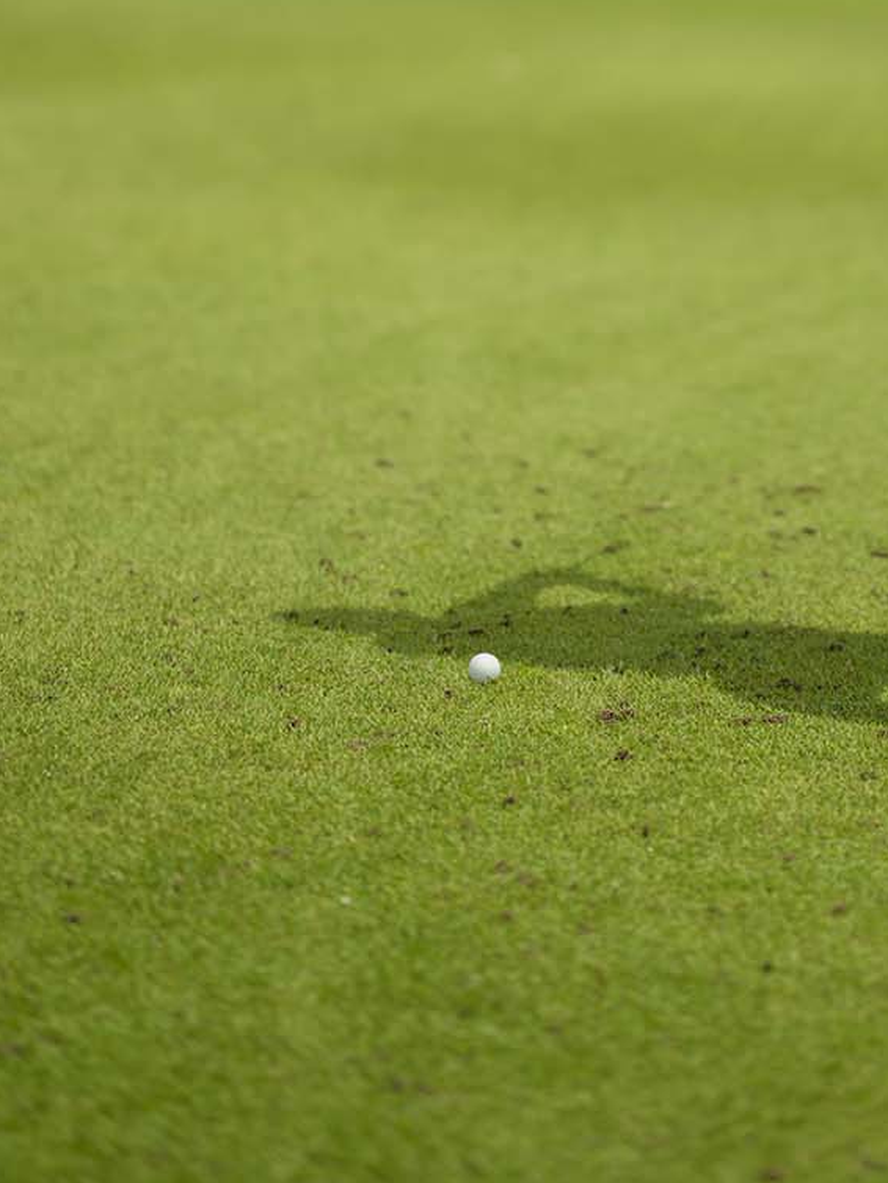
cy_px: 56
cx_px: 720
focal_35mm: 156
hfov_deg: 9.5
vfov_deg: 12.5
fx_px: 5333
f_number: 1.2
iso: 180
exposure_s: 1/20000
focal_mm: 85
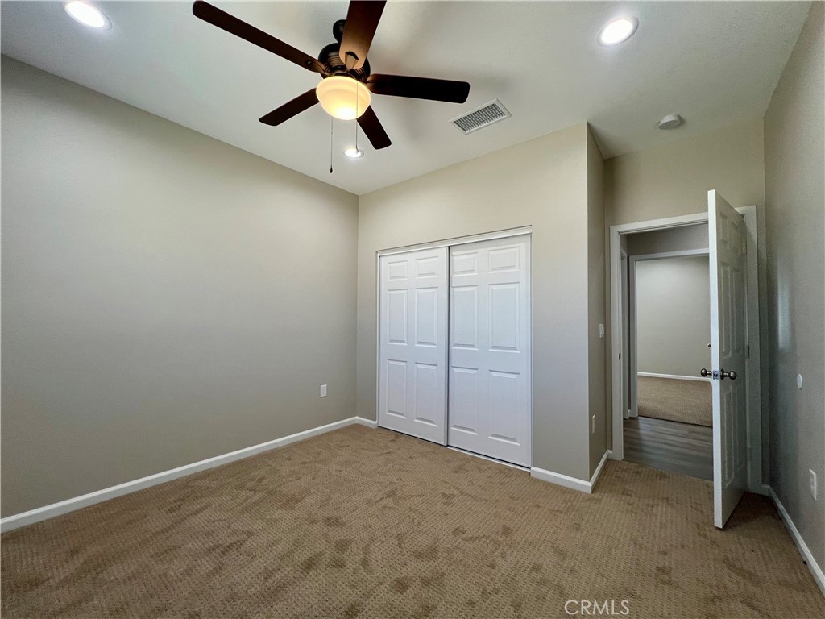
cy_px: 310
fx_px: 310
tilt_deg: +2.4
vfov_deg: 89.9
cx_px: 412
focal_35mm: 13
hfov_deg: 106.2
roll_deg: +2.0
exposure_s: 1/120
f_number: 1.8
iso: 100
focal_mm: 1.57
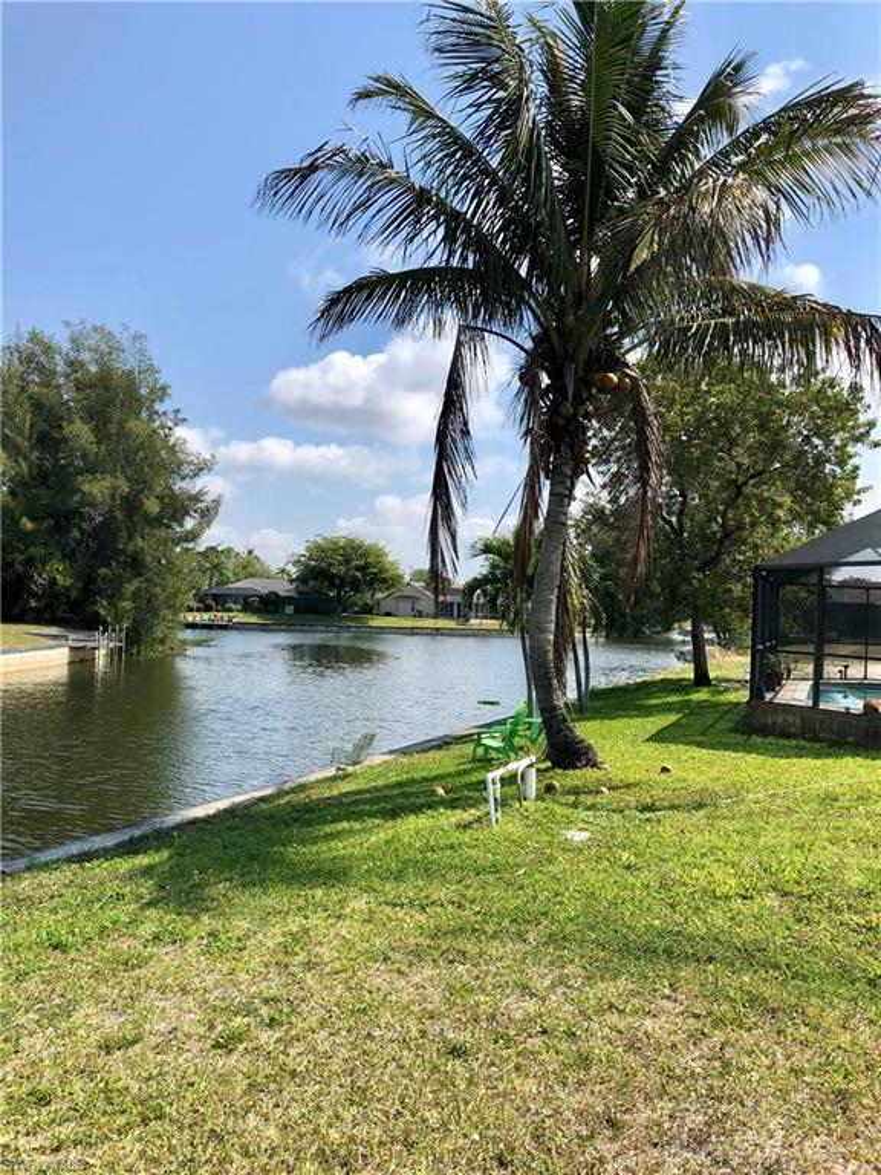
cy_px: 588
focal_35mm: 28
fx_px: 950
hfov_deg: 49.7
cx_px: 440
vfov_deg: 63.4
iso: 20
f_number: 1.8
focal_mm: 3.99
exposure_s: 1/2088
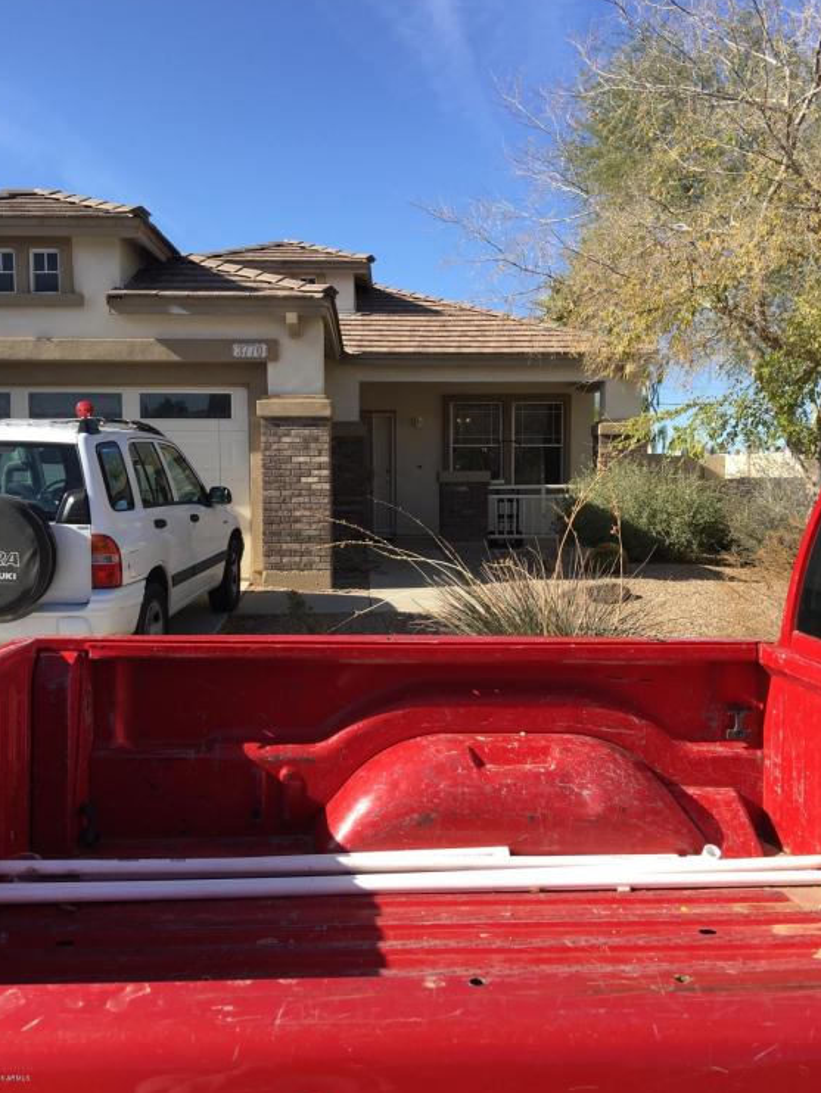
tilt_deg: -2.0
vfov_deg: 59.9
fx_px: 948
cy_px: 548
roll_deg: -0.2
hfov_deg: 46.8
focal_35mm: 30
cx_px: 410
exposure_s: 1/884
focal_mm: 4.15
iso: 25
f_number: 2.2
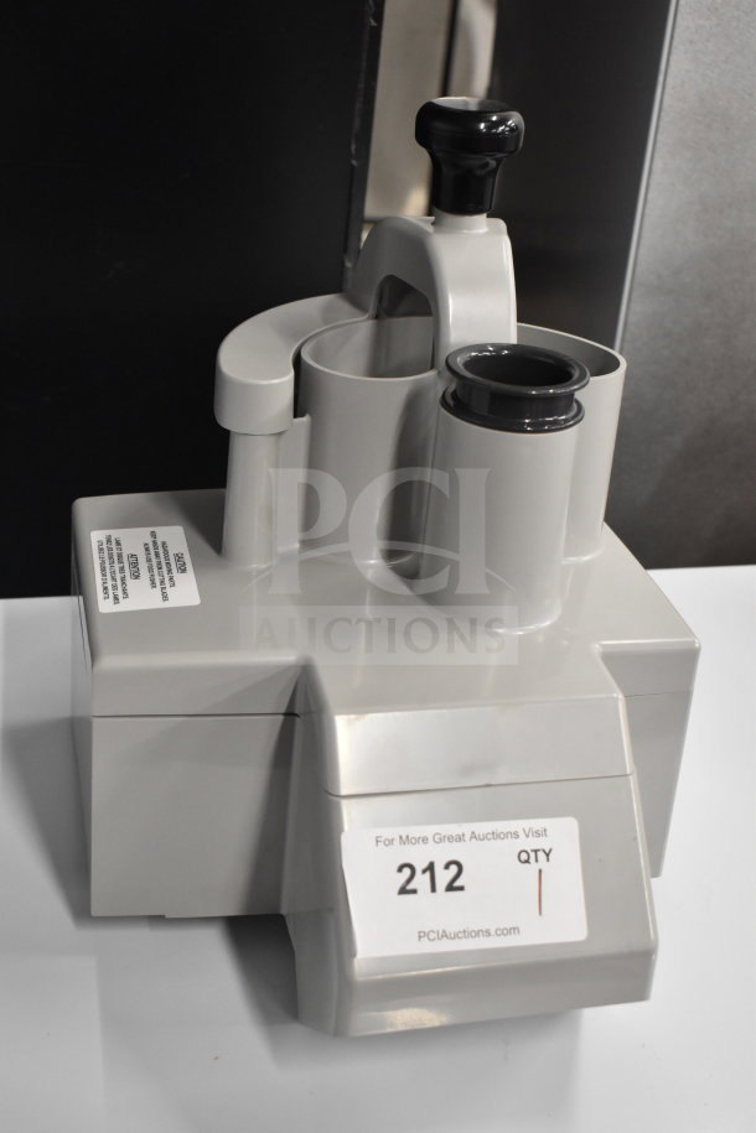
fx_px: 1465
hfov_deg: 28.9
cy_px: 566
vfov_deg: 42.3
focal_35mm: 46
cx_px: 378
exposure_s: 1/50
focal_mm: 31
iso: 2000
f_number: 4.2
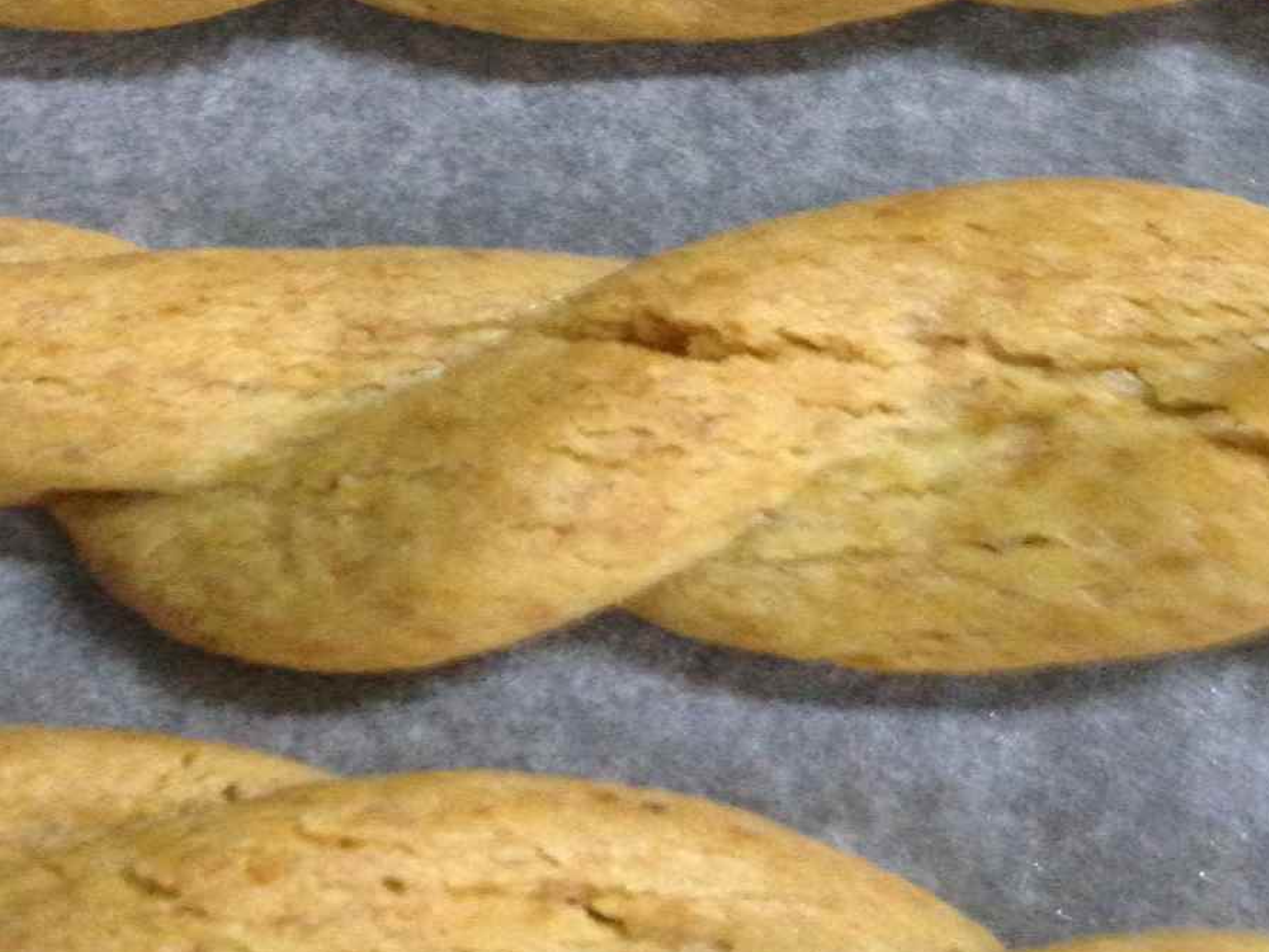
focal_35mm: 76
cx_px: 1346
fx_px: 2786
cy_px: -79
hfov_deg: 24.2
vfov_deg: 18.7
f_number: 2.4
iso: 400
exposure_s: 1/17
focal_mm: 4.12
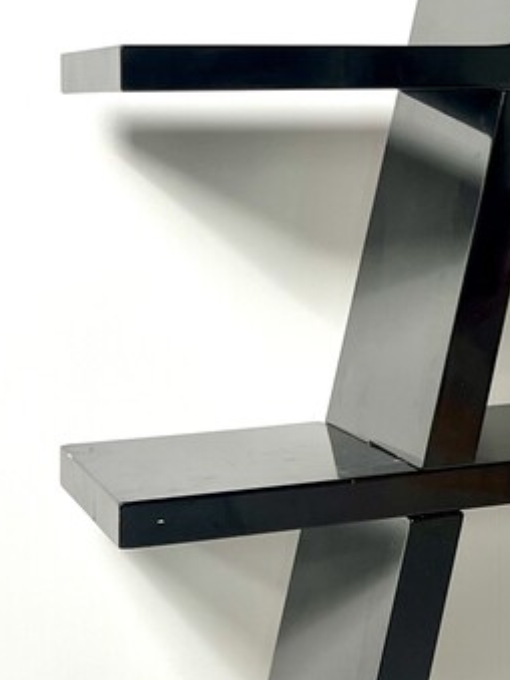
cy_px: 94
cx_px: 685
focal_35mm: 92
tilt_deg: +0.1
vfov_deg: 21.0
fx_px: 1808
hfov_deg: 15.2
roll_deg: +1.0
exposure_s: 1/121
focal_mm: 5.7
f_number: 1.5
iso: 100
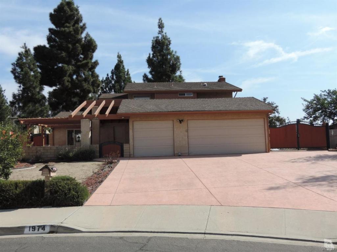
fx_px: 292
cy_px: 126
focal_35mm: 30
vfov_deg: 46.8
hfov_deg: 60.0
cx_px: 168
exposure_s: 1/1000
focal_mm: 5.3
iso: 80
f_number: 3.1
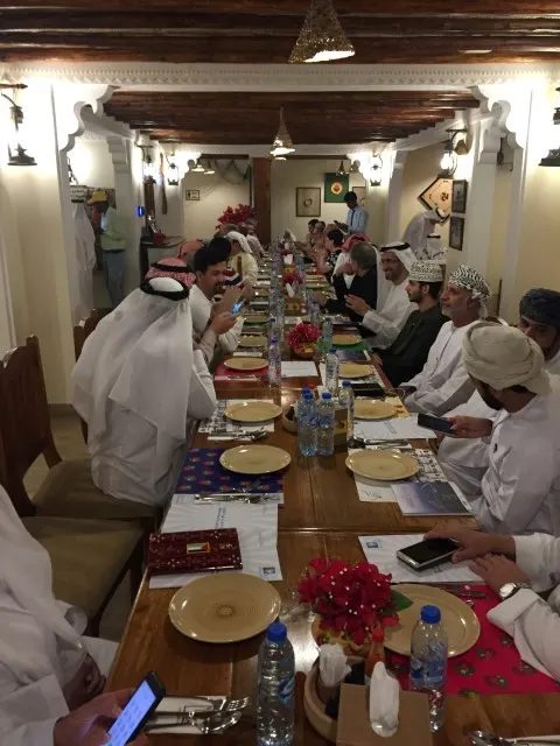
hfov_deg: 48.2
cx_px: 280
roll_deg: +0.3
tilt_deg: -16.0
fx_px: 626
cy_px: 373
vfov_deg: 61.7
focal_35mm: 29
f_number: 2.2
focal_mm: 4.15
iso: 200
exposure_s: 1/33
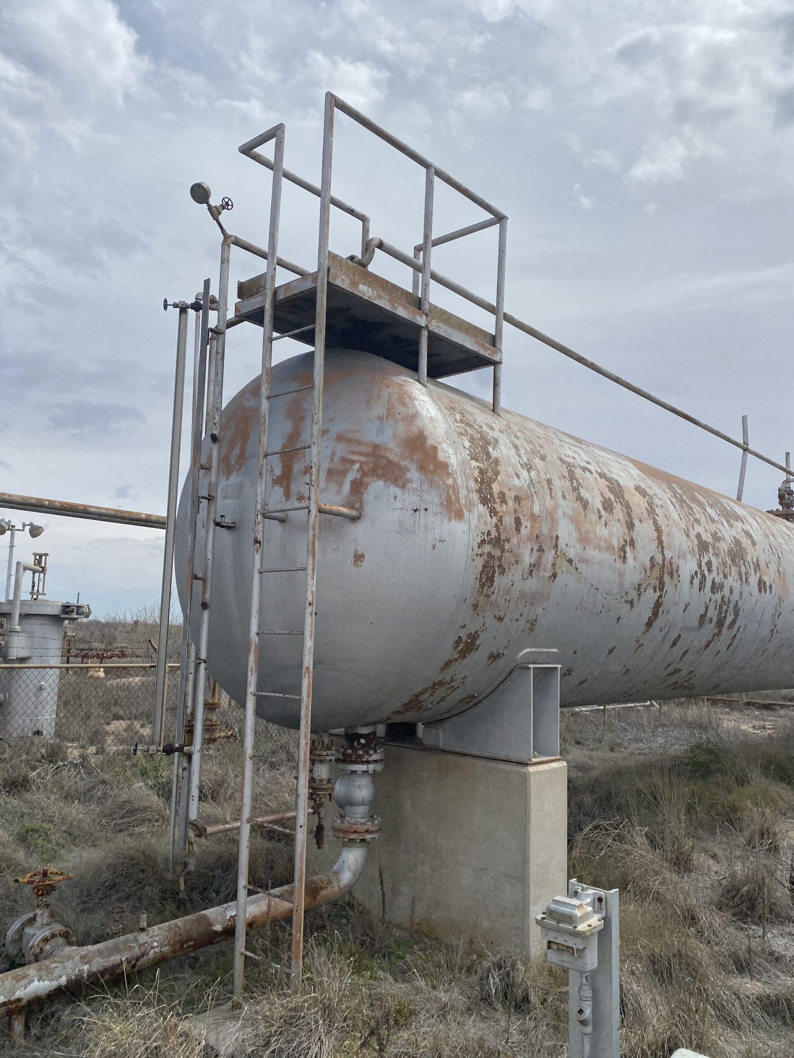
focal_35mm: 26
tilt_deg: +5.7
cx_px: 397
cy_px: 529
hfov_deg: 53.1
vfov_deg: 67.3
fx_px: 795
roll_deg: -2.1
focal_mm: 4.25
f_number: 1.8
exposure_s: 1/6410
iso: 32
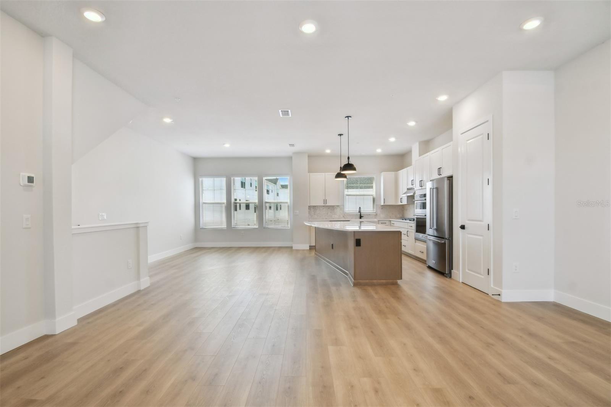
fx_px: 255
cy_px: 204
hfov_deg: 100.4
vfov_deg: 77.3
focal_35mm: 15
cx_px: 306
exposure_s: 1/250
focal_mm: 10
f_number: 7.1
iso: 100
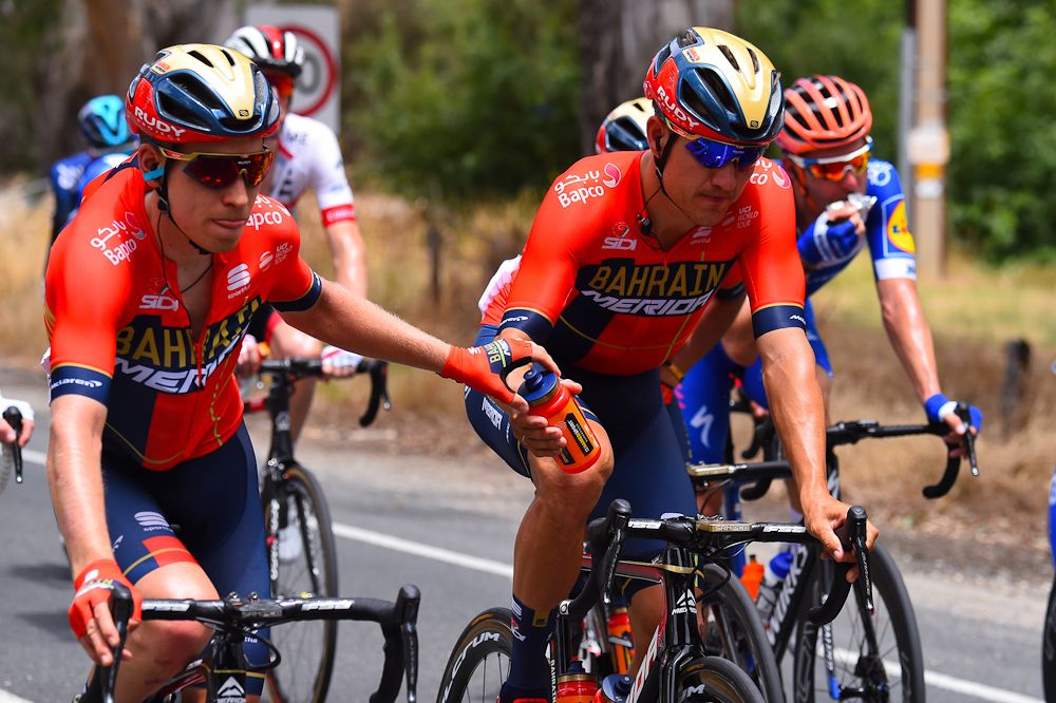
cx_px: 528
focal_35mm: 175
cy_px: 352
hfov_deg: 11.7
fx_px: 5131
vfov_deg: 7.8
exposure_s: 1/1600
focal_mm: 175
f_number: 7.1
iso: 800
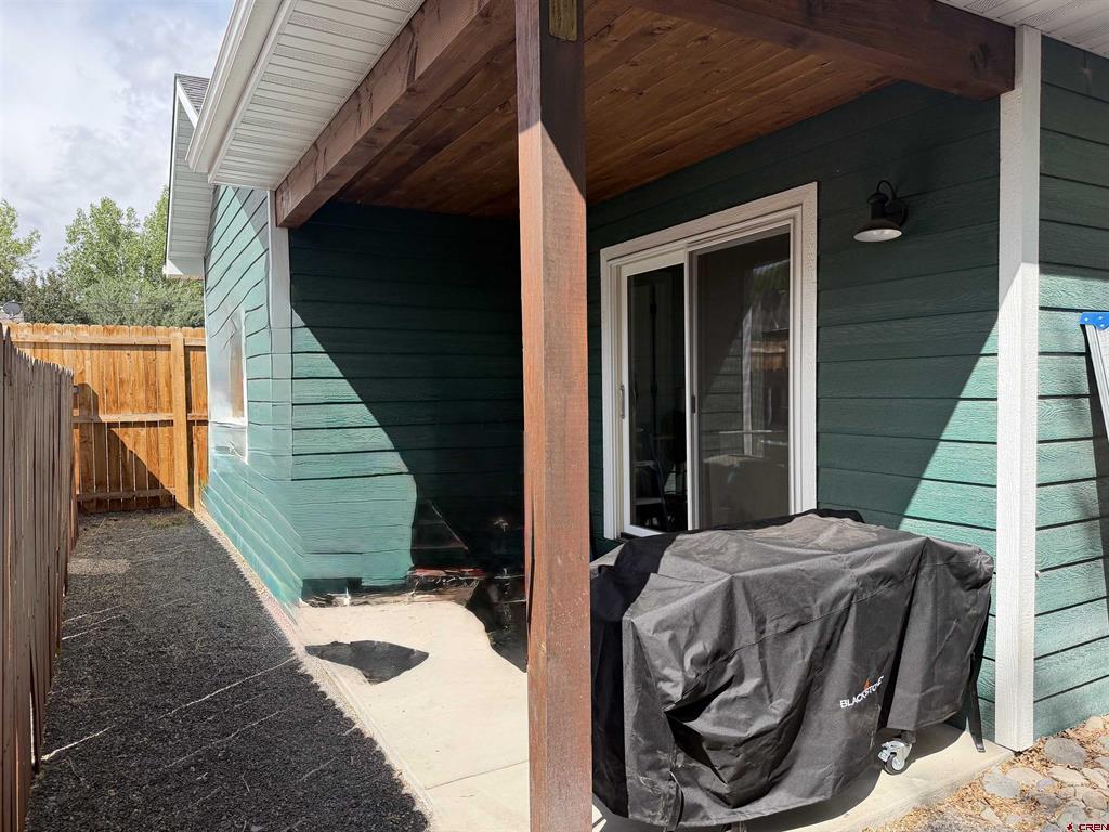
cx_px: 554
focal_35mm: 24
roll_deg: +0.7
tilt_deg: -2.6
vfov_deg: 56.8
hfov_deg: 71.6
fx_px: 769
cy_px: 416
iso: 100
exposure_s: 1/2232
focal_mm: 6.76
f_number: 1.78
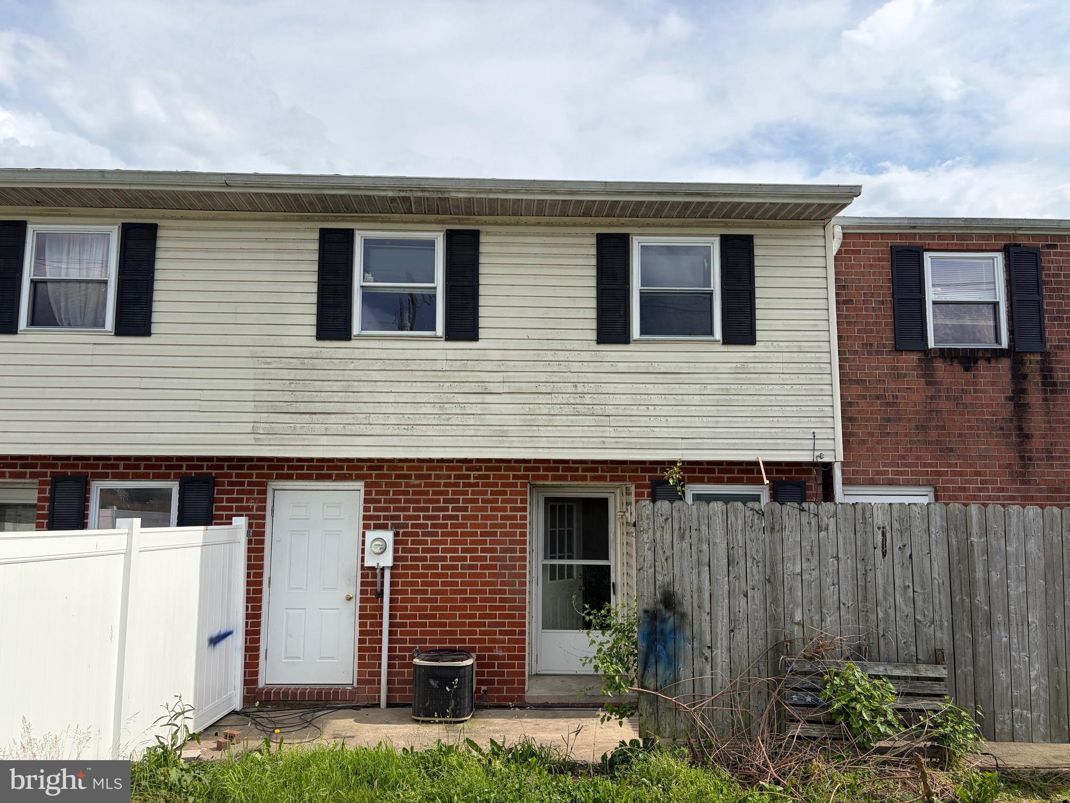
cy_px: 402
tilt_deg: +7.7
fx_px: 804
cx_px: 535
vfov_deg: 53.1
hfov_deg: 67.3
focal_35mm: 26
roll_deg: -0.2
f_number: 1.6
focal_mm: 5.96
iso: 50
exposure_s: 1/4065
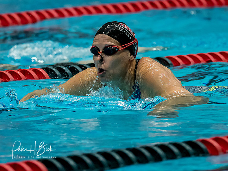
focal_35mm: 734
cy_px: 78
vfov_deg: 2.0
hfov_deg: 2.7
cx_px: 117
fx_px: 4834
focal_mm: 200
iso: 2500
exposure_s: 1/1000
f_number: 2.8
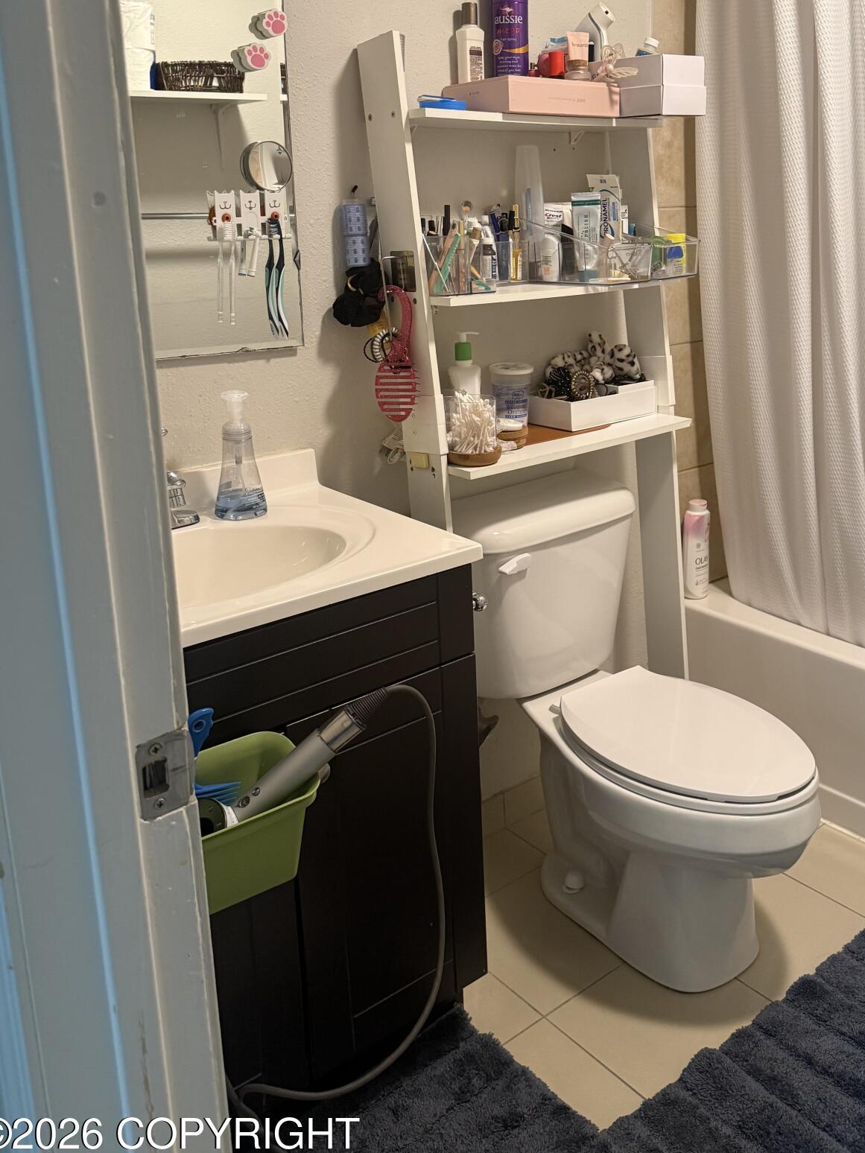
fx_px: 1033
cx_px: 535
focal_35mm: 31
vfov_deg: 57.9
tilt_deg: -13.3
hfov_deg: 45.1
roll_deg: +1.5
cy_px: 457
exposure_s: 1/60
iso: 320
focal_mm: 6.76
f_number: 1.78
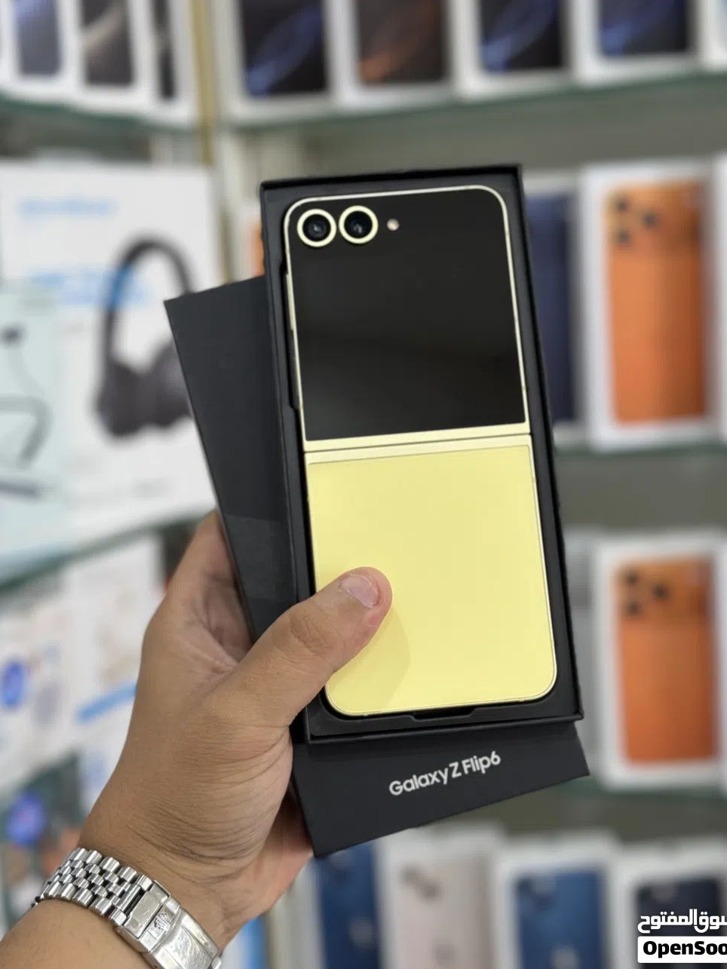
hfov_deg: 28.6
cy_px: 466
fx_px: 1428
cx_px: 379
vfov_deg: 37.5
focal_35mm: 51
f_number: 1.78
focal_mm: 6.76
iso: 80
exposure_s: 1/100
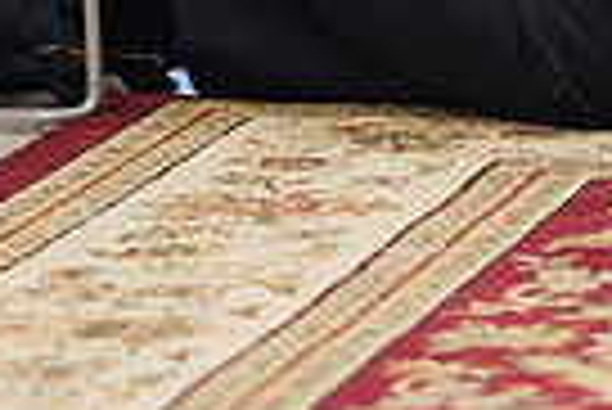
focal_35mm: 460
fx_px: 7828
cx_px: 1066
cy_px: -131
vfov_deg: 3.0
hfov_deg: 4.4
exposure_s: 1/200
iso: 1600
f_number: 2.8
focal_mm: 95
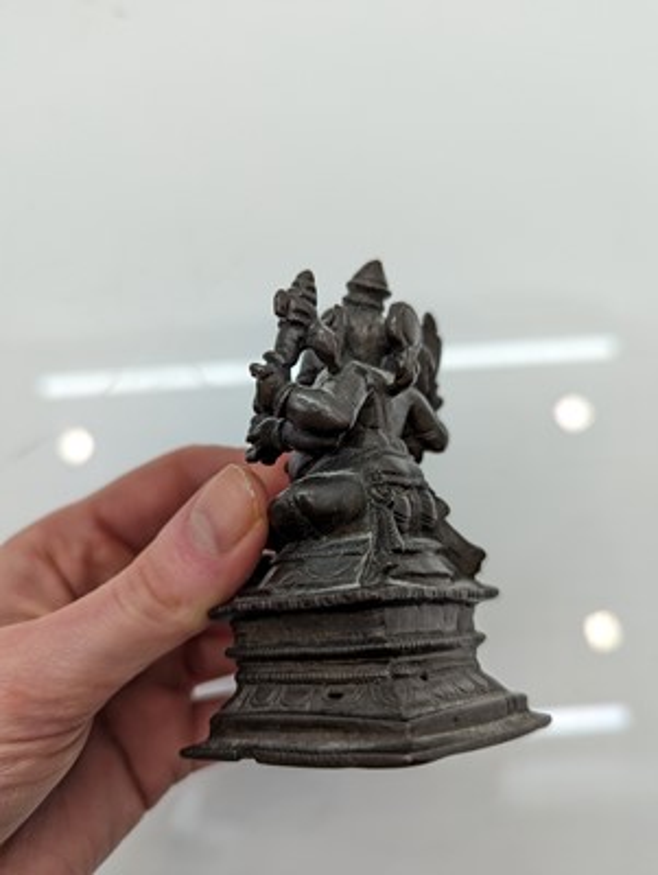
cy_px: 438
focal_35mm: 24
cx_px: 329
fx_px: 607
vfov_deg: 71.5
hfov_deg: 56.9
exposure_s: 1/194
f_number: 1.85
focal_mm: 6.81
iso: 116
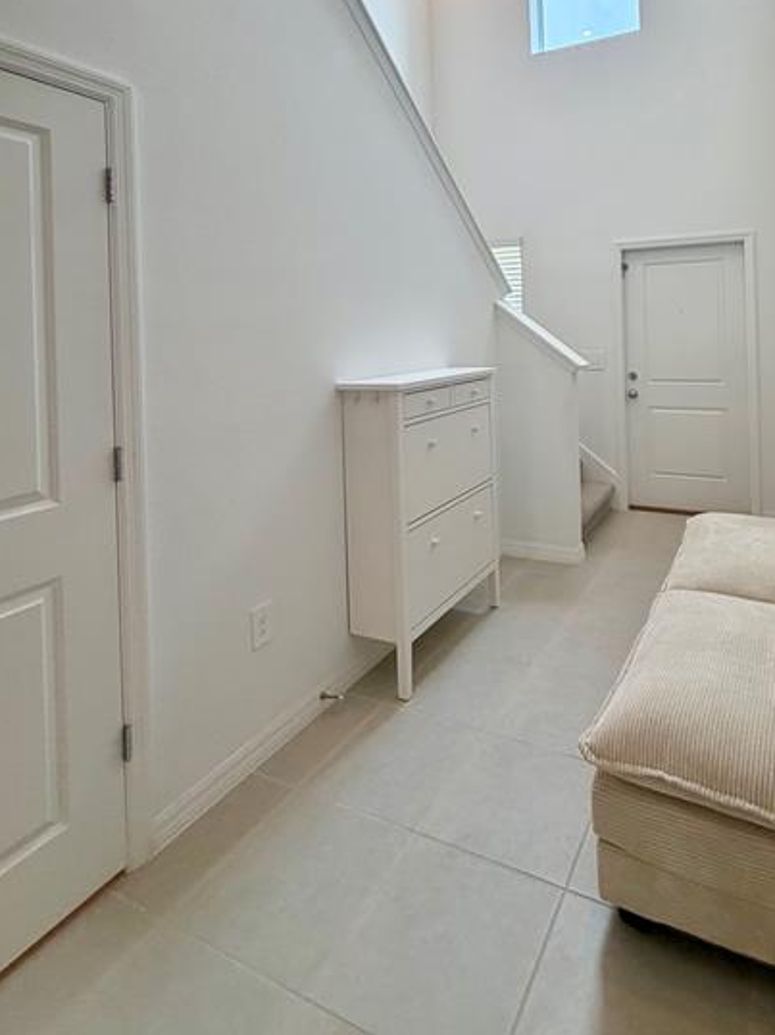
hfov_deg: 64.2
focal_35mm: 20
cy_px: 329
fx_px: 598
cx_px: 517
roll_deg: +1.5
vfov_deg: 78.6
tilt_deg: +0.0
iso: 125
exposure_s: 1/120
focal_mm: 2.22
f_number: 2.2
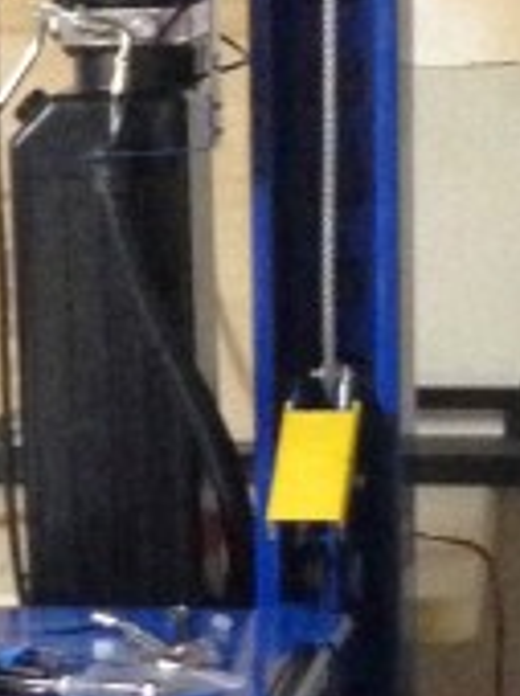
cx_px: -20
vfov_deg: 9.9
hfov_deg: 7.4
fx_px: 3996
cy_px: 676
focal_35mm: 199
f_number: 2.4
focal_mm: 4.12
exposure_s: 1/15
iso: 400
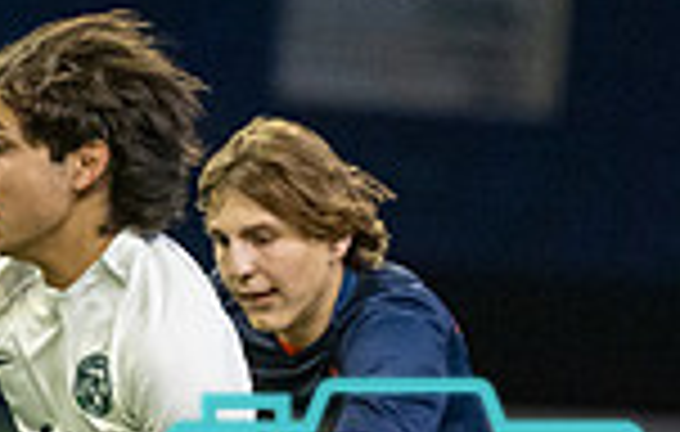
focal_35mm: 1039
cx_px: 176
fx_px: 19349
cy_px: 587
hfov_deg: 2.0
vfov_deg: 1.3
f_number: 2.8
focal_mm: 200
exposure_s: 1/1250
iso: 5000
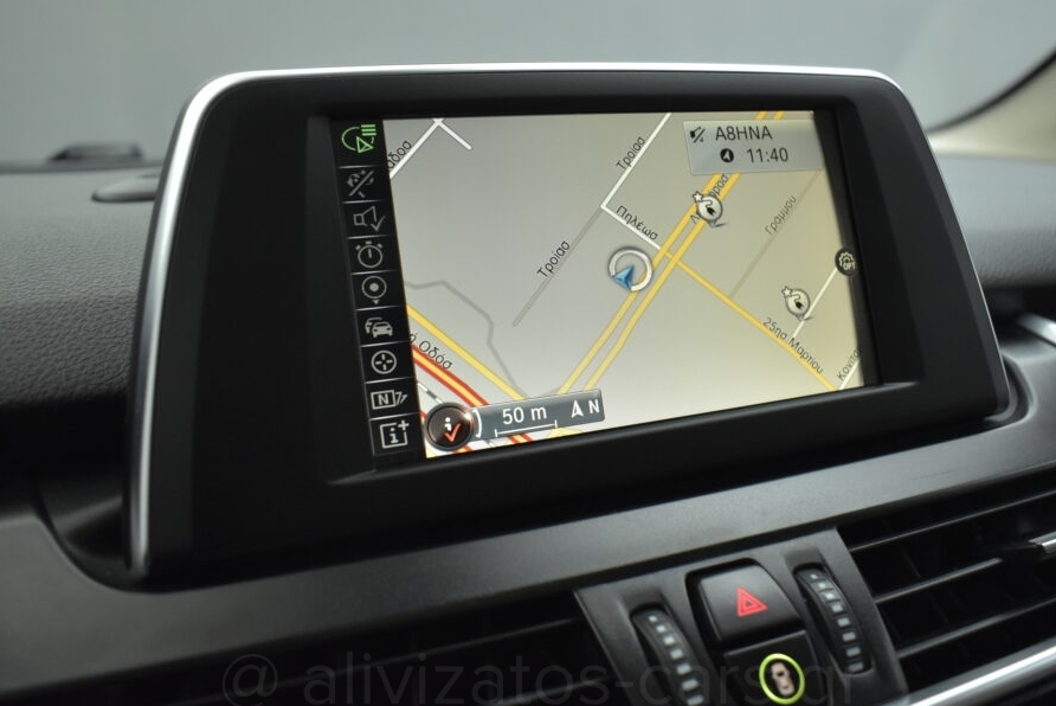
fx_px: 910
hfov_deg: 60.2
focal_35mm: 31
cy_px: 335
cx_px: 541
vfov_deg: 42.4
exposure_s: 1/125
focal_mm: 18
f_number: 3.5
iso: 1600
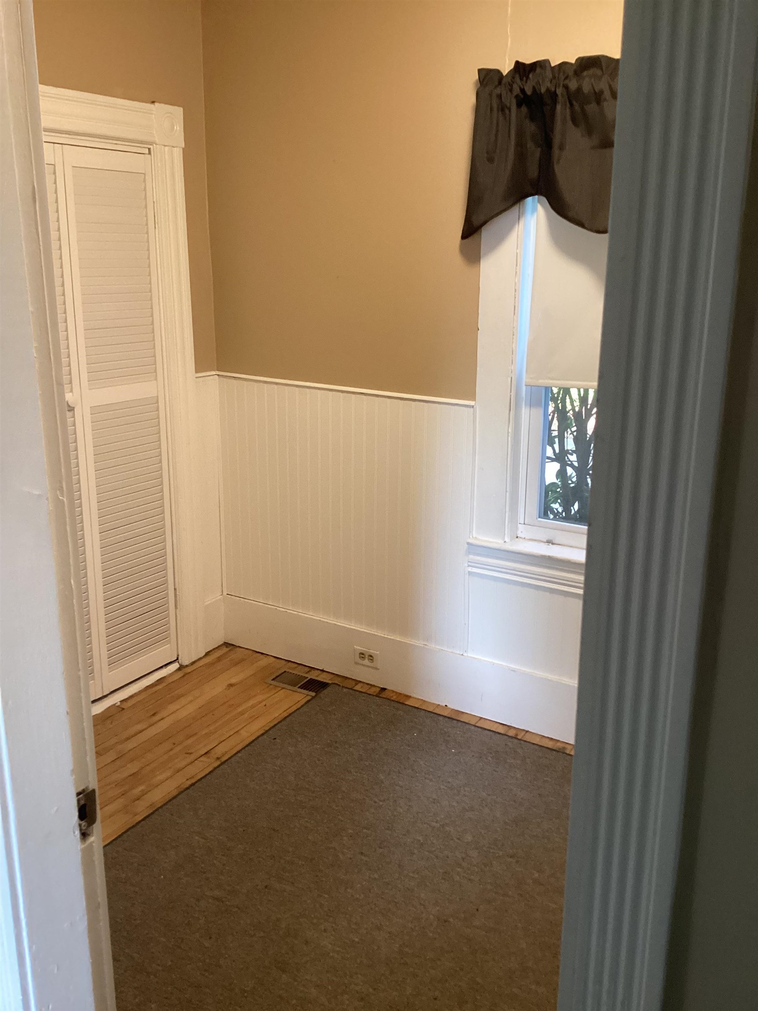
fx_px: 905
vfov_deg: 58.4
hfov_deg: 45.4
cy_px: 506
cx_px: 379
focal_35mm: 31
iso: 250
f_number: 2.4
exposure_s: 1/40
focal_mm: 3.3
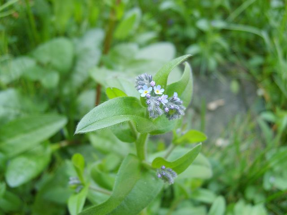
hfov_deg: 52.6
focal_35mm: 35
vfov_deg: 40.7
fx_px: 290
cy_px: 108
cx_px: 144
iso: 50
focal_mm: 5.8
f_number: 2.8
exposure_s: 1/90
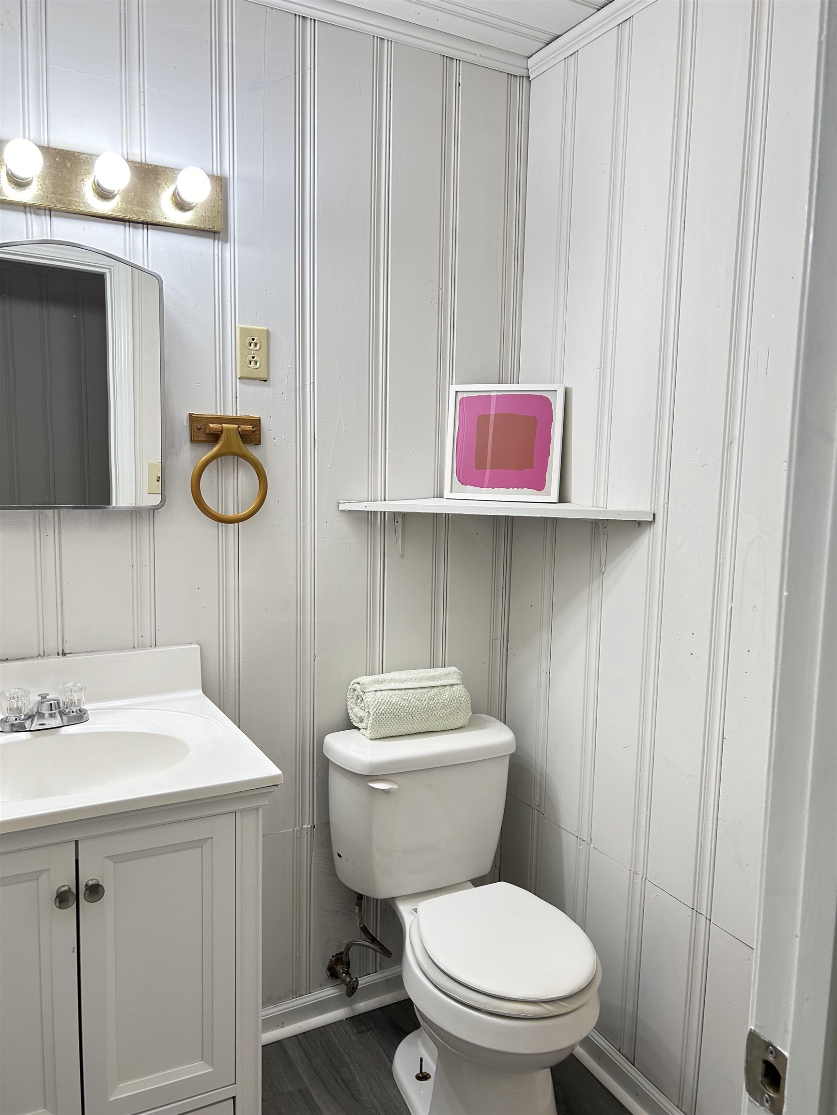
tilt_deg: -7.2
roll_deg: -2.3
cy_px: 558
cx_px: 418
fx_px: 838
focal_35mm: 26
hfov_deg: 53.1
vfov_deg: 67.3
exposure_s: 1/60
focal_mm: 5.7
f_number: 1.5
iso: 80
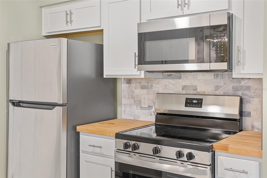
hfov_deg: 47.3
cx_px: 134
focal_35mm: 41
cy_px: 89
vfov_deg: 32.5
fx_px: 305
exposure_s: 1/15
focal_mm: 41.1
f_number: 7.1
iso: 1000
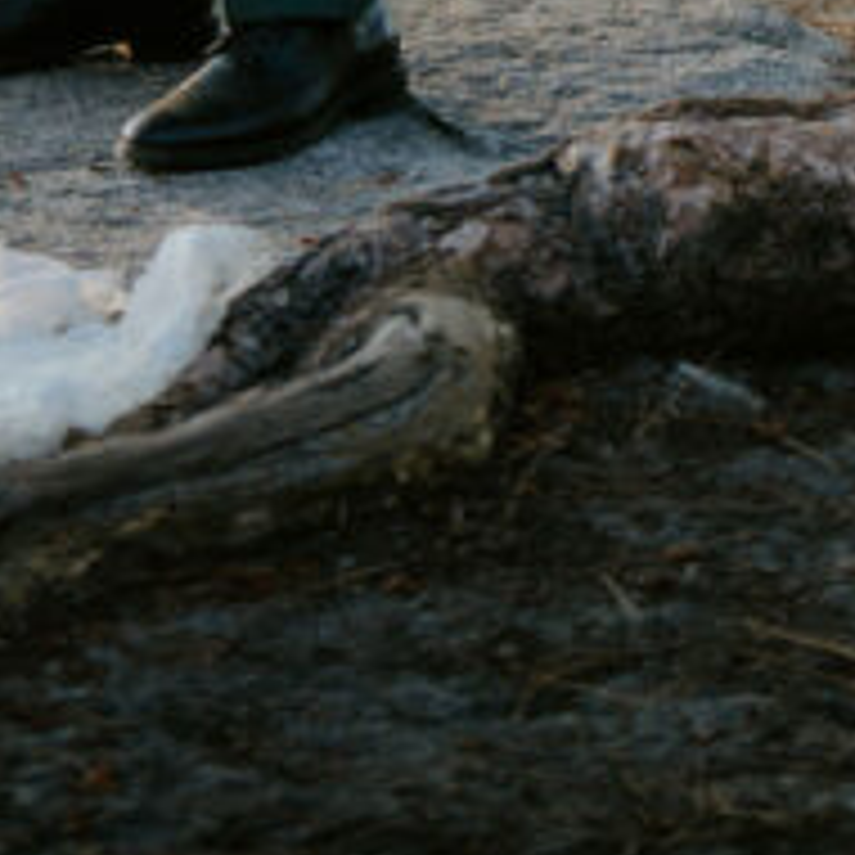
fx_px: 8942
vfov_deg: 5.3
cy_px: -1269
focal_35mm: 320
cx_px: -88
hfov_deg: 5.5
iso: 64
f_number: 2.8
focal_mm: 70
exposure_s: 1/250
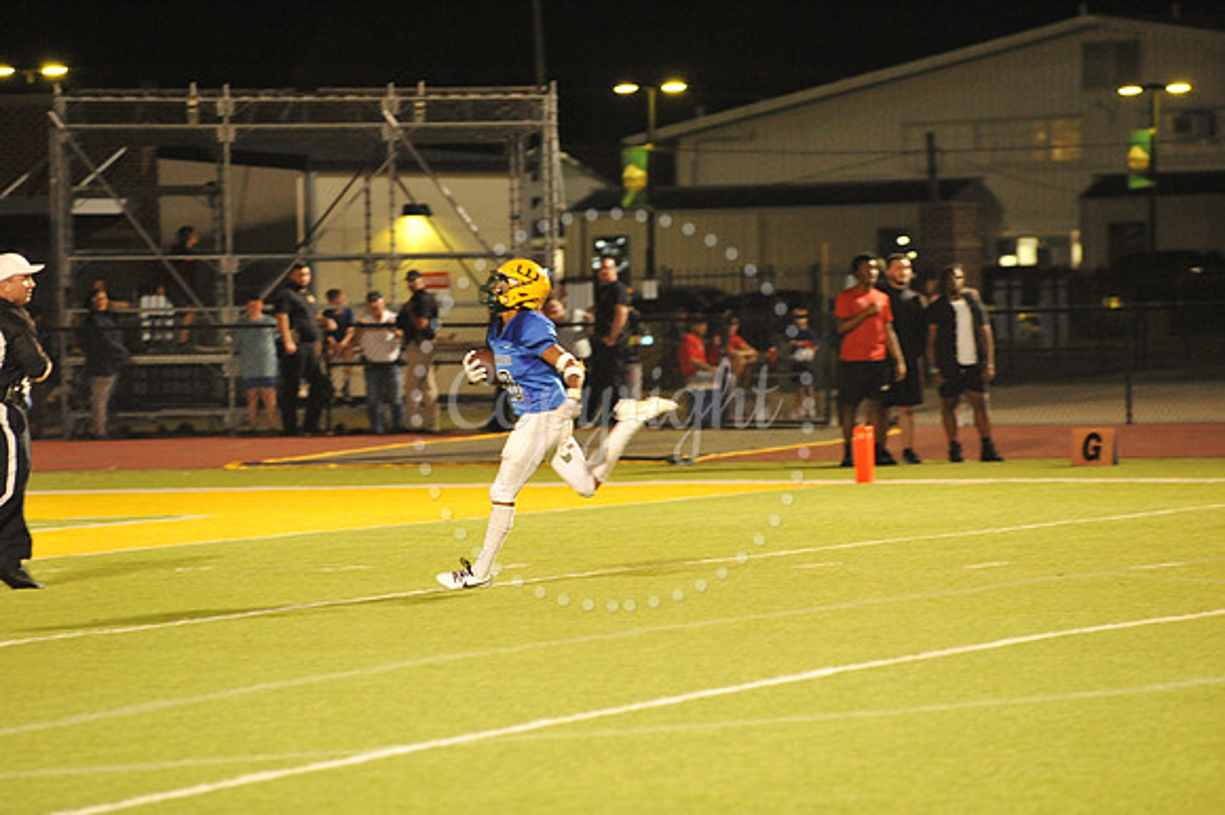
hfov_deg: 10.3
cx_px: 612
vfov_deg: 6.9
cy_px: 408
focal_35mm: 200
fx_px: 6801
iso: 5000
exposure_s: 1/200
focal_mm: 200
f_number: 4.5
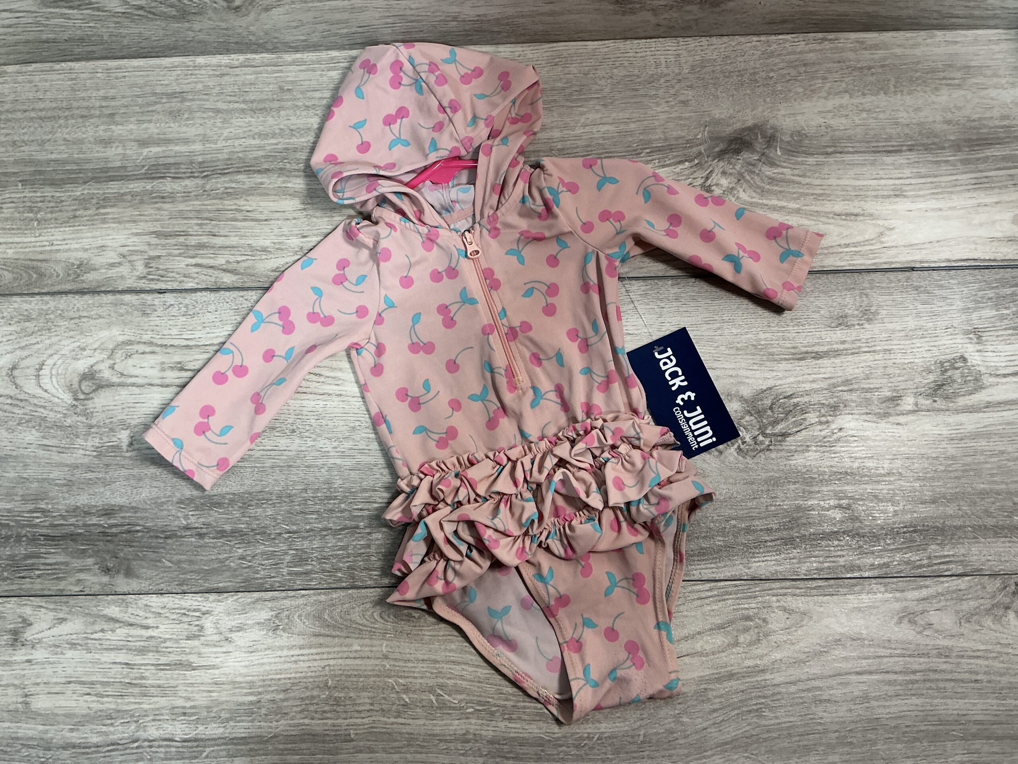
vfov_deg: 48.2
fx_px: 853
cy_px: 382
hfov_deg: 61.7
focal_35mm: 29
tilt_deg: -77.7
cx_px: 509
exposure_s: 1/60
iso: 50
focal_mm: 3
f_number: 1.8
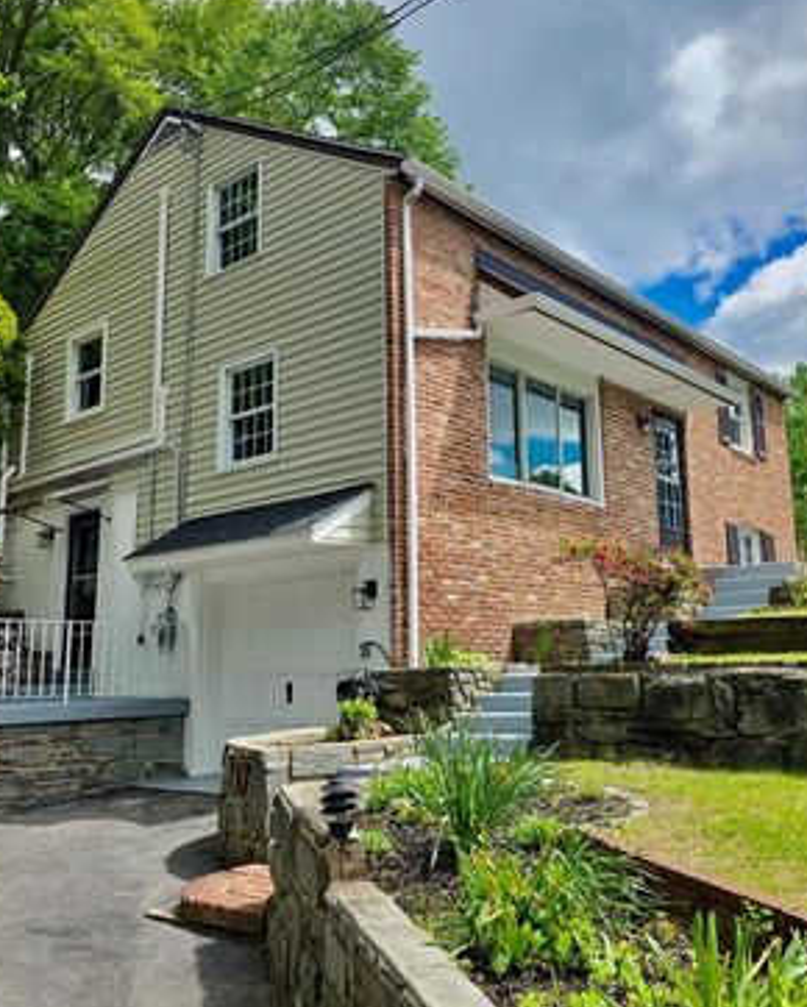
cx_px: 454
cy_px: 505
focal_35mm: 31
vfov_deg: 57.2
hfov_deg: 47.0
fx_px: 925
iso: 80
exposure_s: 1/6150
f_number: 1.7
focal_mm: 6.25
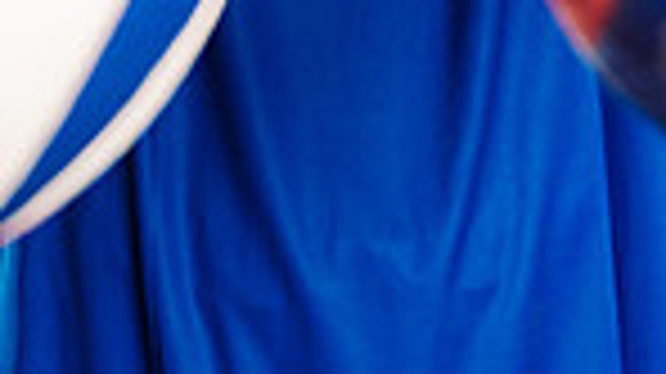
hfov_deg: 17.3
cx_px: 351
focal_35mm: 124
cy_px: -572
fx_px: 2188
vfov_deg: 8.7
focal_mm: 39
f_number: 4.5
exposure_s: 1/200
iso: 200
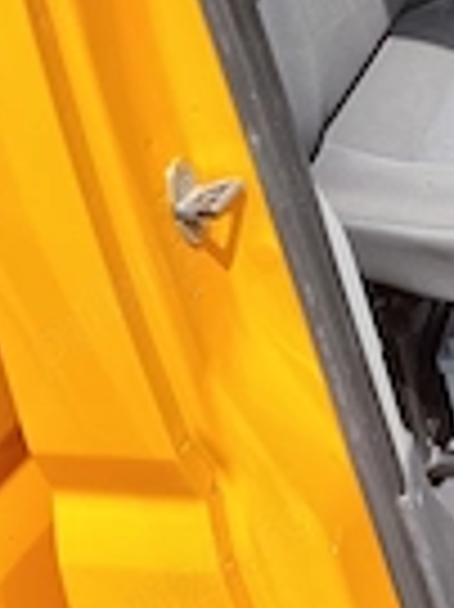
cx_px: 643
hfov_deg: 19.3
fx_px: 1191
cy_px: -9
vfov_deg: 26.9
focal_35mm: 68
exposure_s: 1/476
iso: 50
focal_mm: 6.19
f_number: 1.65
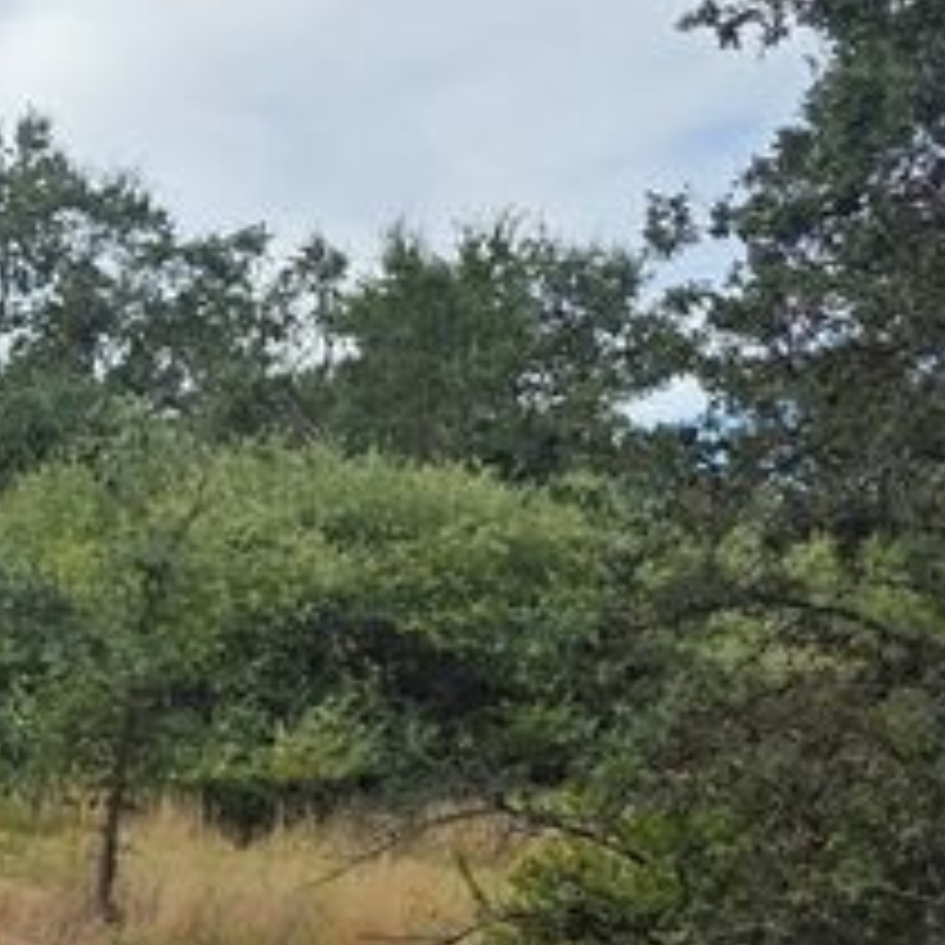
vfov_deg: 27.7
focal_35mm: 62
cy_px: 490
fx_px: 1915
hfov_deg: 25.4
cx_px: -140
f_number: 1.7
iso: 80
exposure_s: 1/4333
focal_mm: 6.3
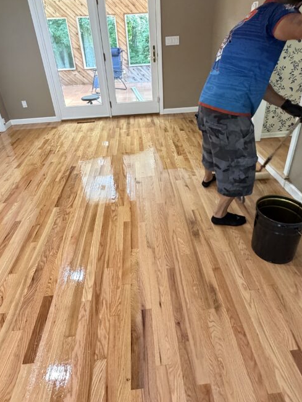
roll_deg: +2.8
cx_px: 155
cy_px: 171
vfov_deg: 75.9
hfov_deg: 61.1
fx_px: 256
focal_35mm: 22
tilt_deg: -28.6
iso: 640
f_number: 2.2
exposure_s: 1/60
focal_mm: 2.22
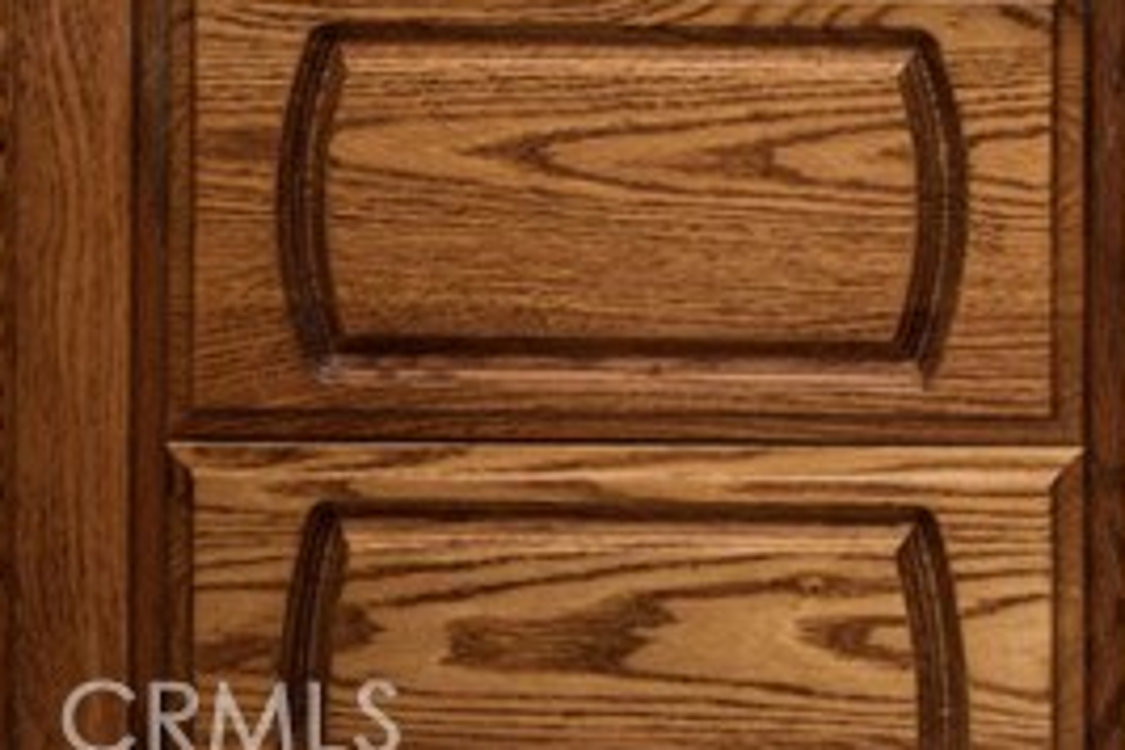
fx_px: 3593
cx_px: 1462
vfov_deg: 11.0
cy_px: -659
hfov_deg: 16.8
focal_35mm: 115
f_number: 5
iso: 80
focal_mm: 30
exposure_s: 1/60
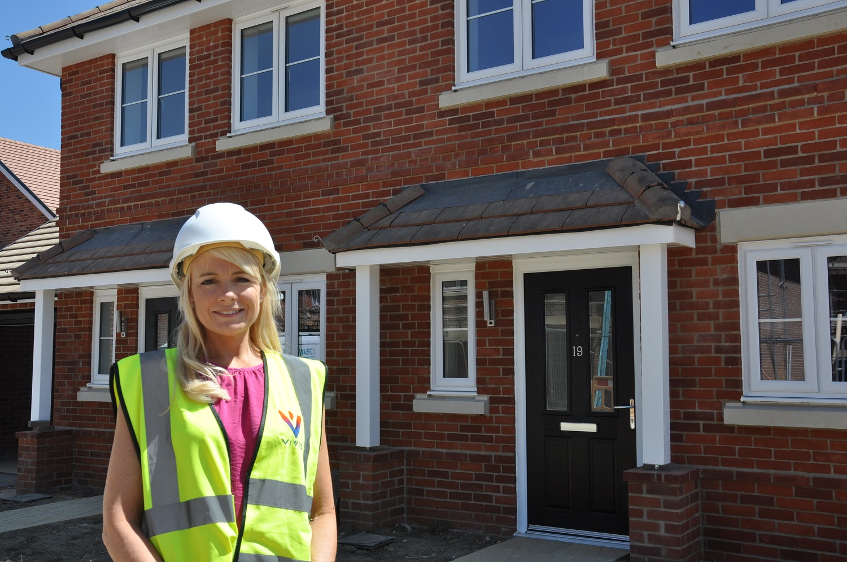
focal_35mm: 38
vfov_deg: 35.4
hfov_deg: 51.3
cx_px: 424
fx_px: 881
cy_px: 281
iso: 200
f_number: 9
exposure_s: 1/320
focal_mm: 25
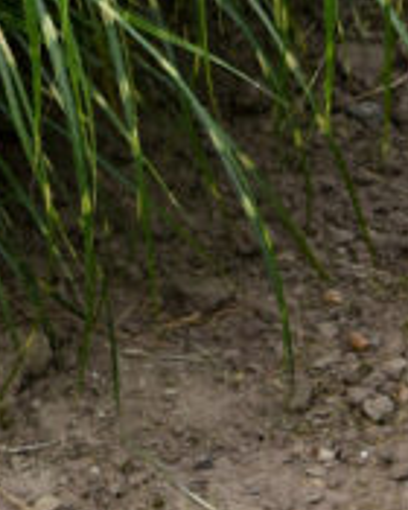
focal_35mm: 293
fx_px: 4423
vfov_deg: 6.3
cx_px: -423
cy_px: -666
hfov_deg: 5.2
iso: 100
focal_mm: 52
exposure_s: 1/160
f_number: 5.6
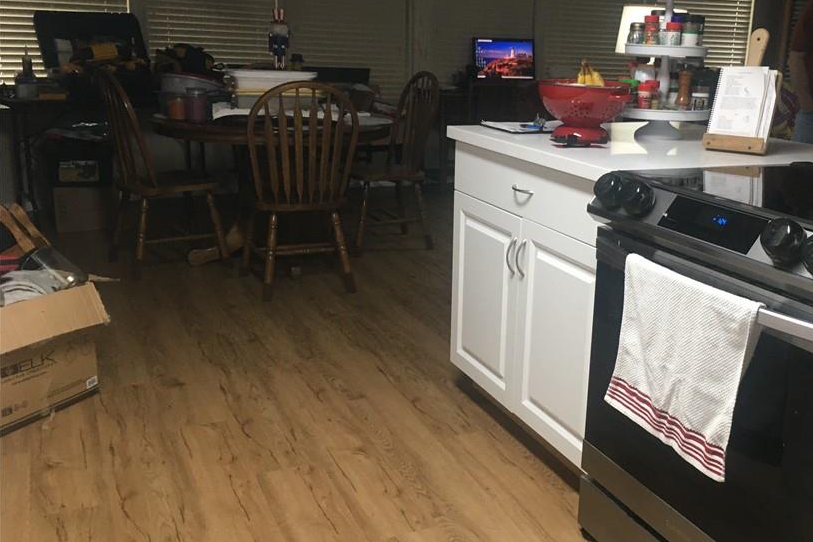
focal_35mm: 38
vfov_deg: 35.0
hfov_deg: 50.2
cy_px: 247
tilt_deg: -11.4
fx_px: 858
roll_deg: -2.6
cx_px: 511
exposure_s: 1/30
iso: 80
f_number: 2.2
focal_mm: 4.15
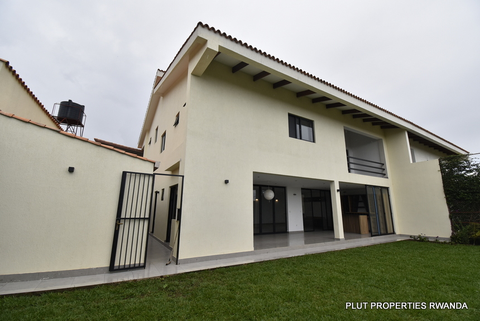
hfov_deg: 100.3
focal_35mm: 15
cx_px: 240
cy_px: 160
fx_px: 200
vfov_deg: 77.4
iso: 400
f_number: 8
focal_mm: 10
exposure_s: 1/500
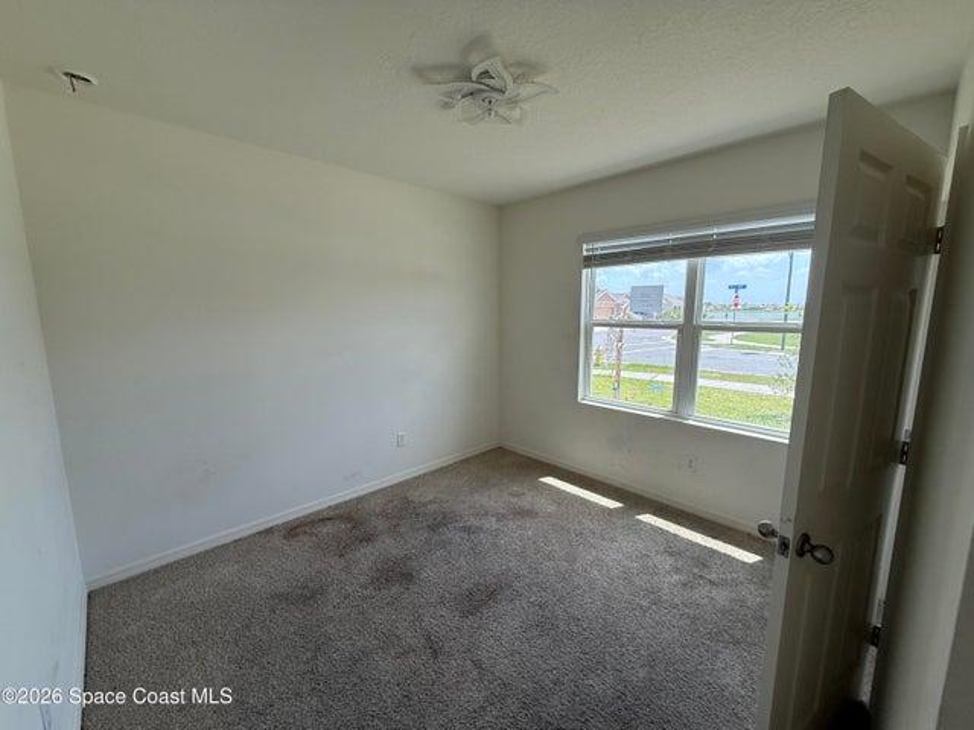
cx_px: 487
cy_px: 365
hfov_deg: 102.1
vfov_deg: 85.7
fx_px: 394
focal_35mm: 14
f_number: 2.2
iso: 64
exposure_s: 1/298
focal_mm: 2.22
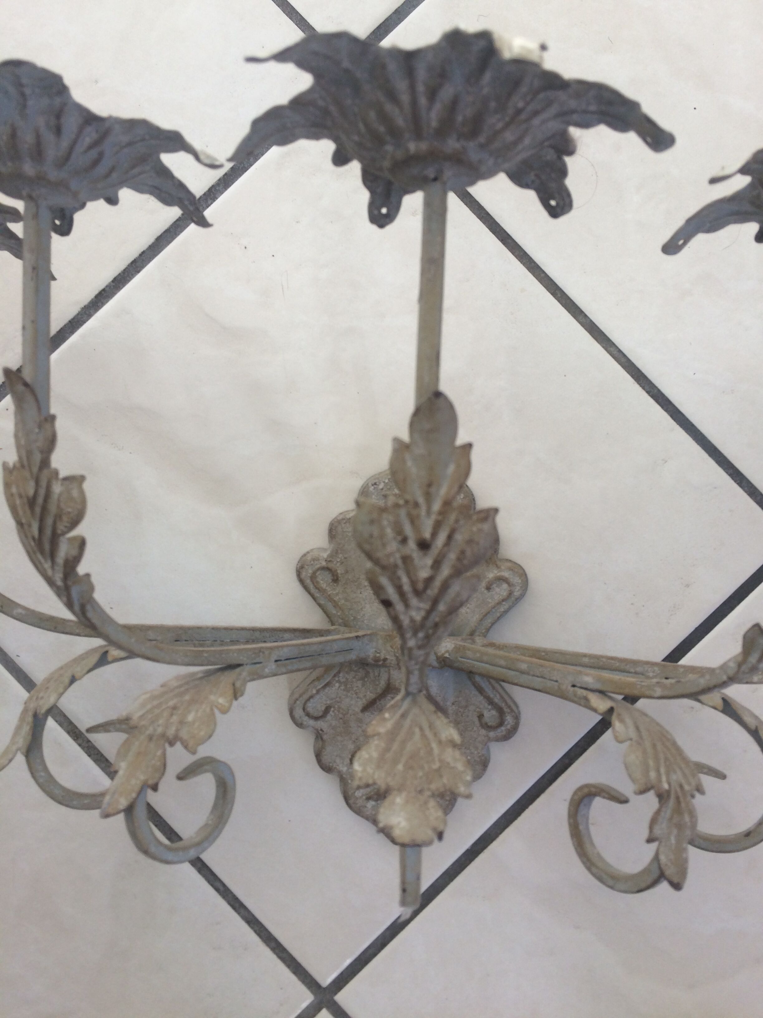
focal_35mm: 29
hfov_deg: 48.2
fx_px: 852
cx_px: 382
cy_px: 509
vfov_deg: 61.7
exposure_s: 1/100
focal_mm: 4.15
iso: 40
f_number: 2.2
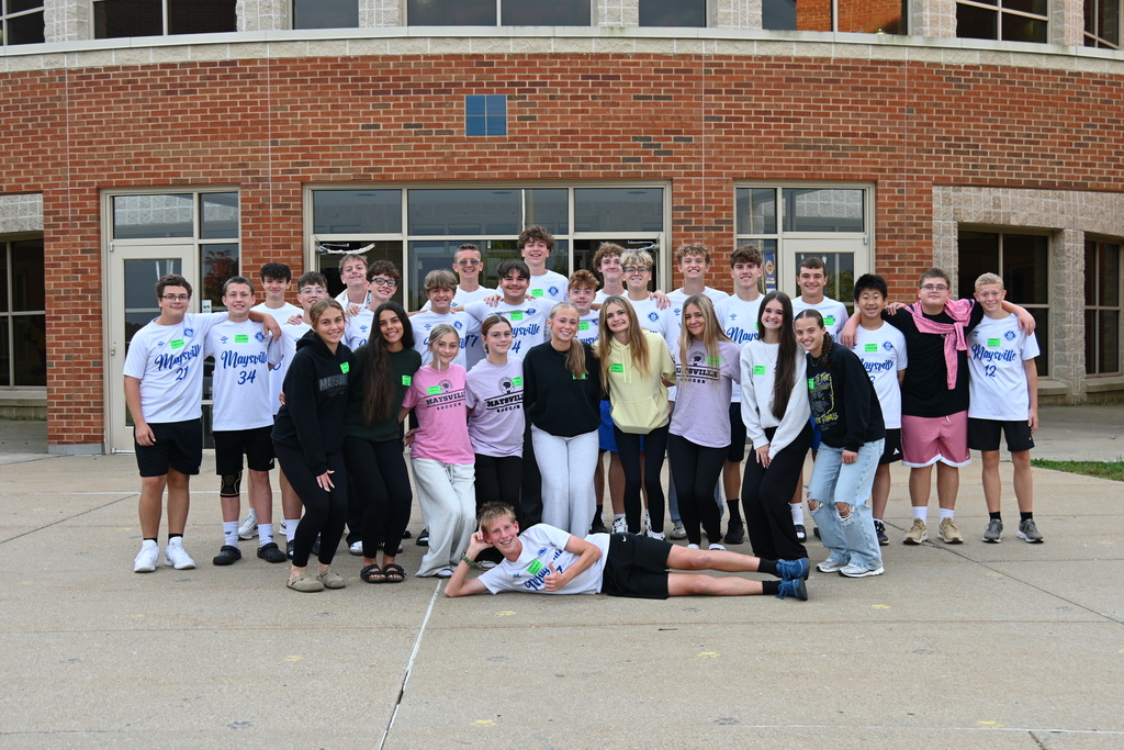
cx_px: 562
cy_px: 375
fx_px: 1475
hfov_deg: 41.7
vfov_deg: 28.5
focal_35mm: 47
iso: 125
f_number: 4.5
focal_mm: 31.5
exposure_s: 1/80
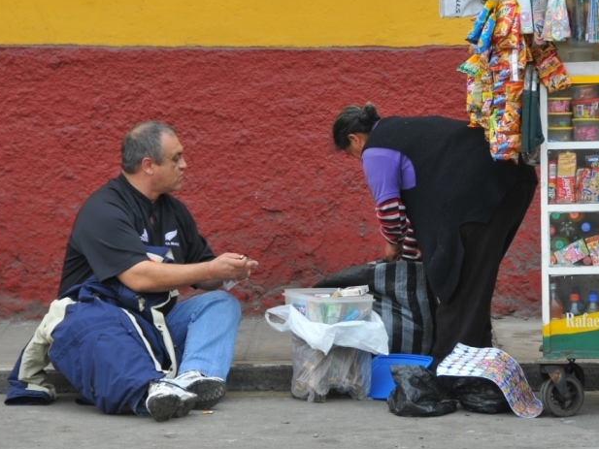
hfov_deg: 10.1
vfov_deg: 7.6
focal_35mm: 196
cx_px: 436
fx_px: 3392
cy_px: 133
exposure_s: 1/125
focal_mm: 82
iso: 200
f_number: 5.6
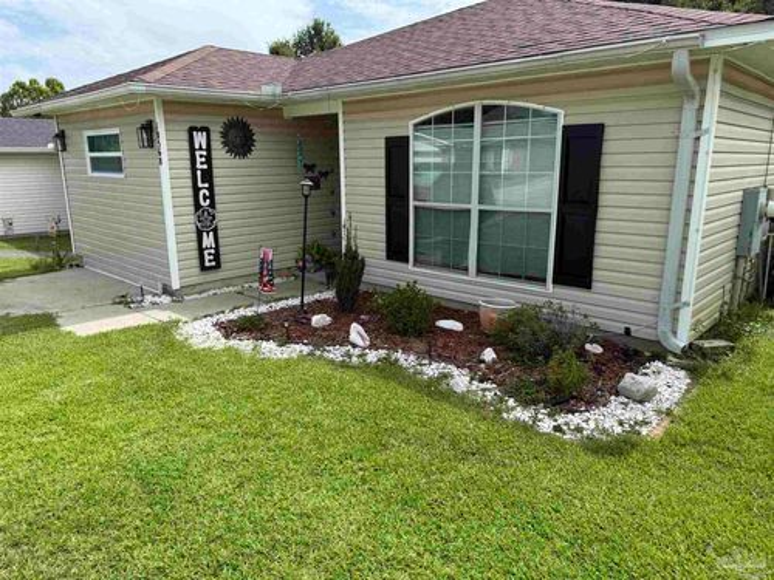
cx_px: 387
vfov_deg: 56.8
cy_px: 290
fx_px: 537
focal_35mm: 24
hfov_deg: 71.6
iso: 80
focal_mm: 6.76
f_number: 1.78
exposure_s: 1/3279
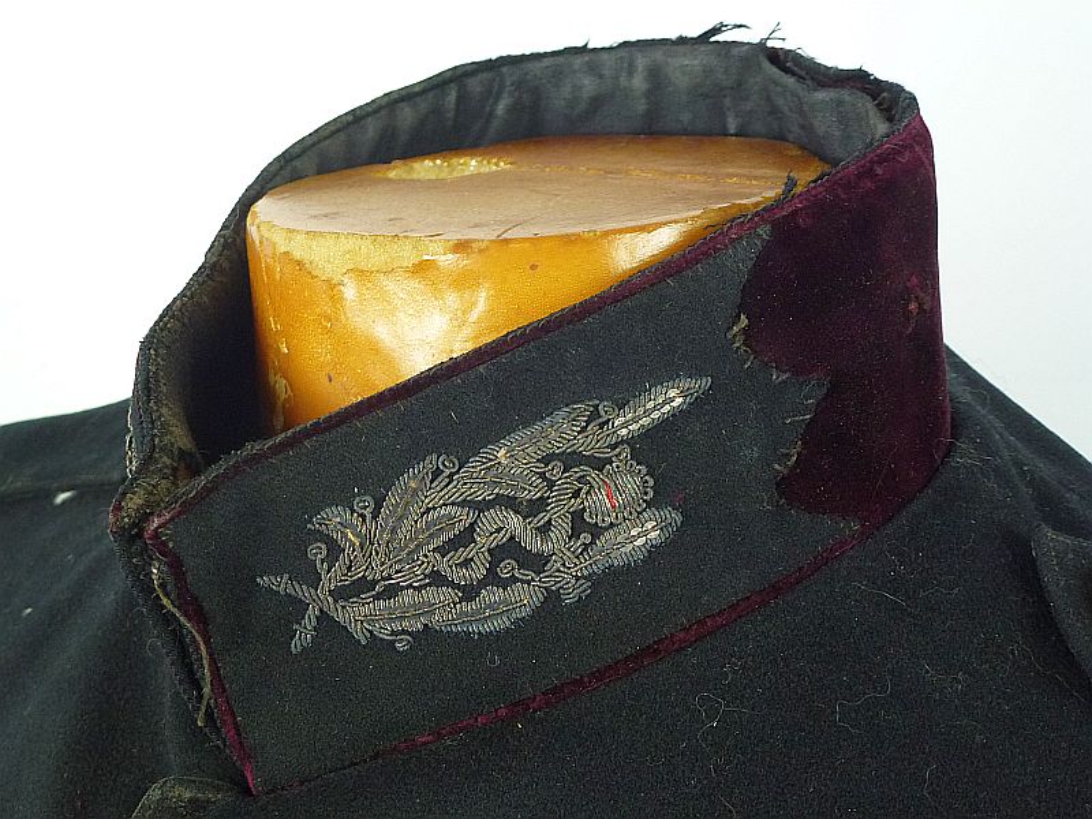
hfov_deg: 36.8
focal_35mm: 52
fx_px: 1640
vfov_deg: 28.0
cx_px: 546
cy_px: 410
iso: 320
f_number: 4.3
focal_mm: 9.4
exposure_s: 1/80
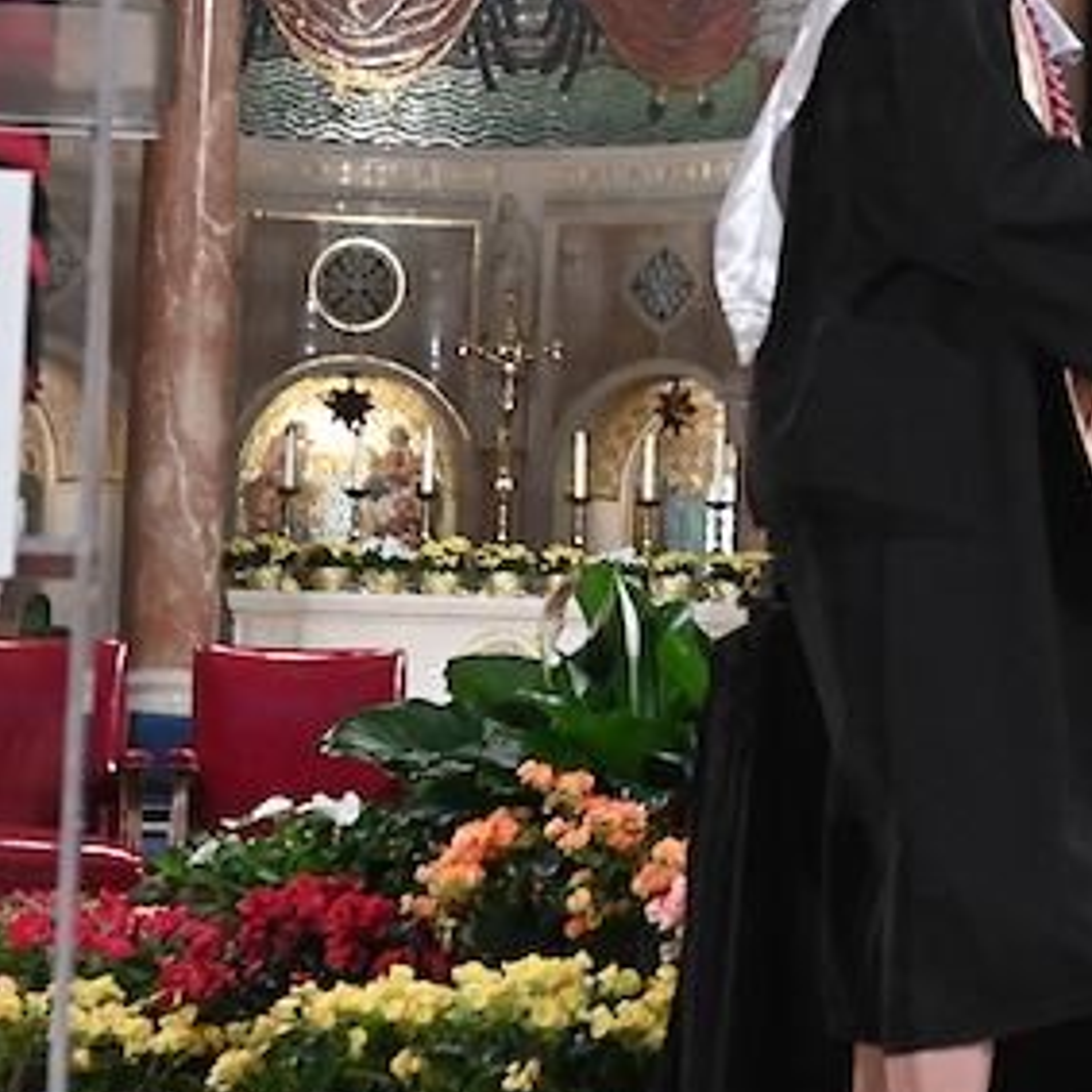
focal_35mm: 137
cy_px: 224
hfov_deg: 12.6
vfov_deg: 12.7
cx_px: 1069
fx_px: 4890
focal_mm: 38
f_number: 3.2
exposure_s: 1/160
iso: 4000
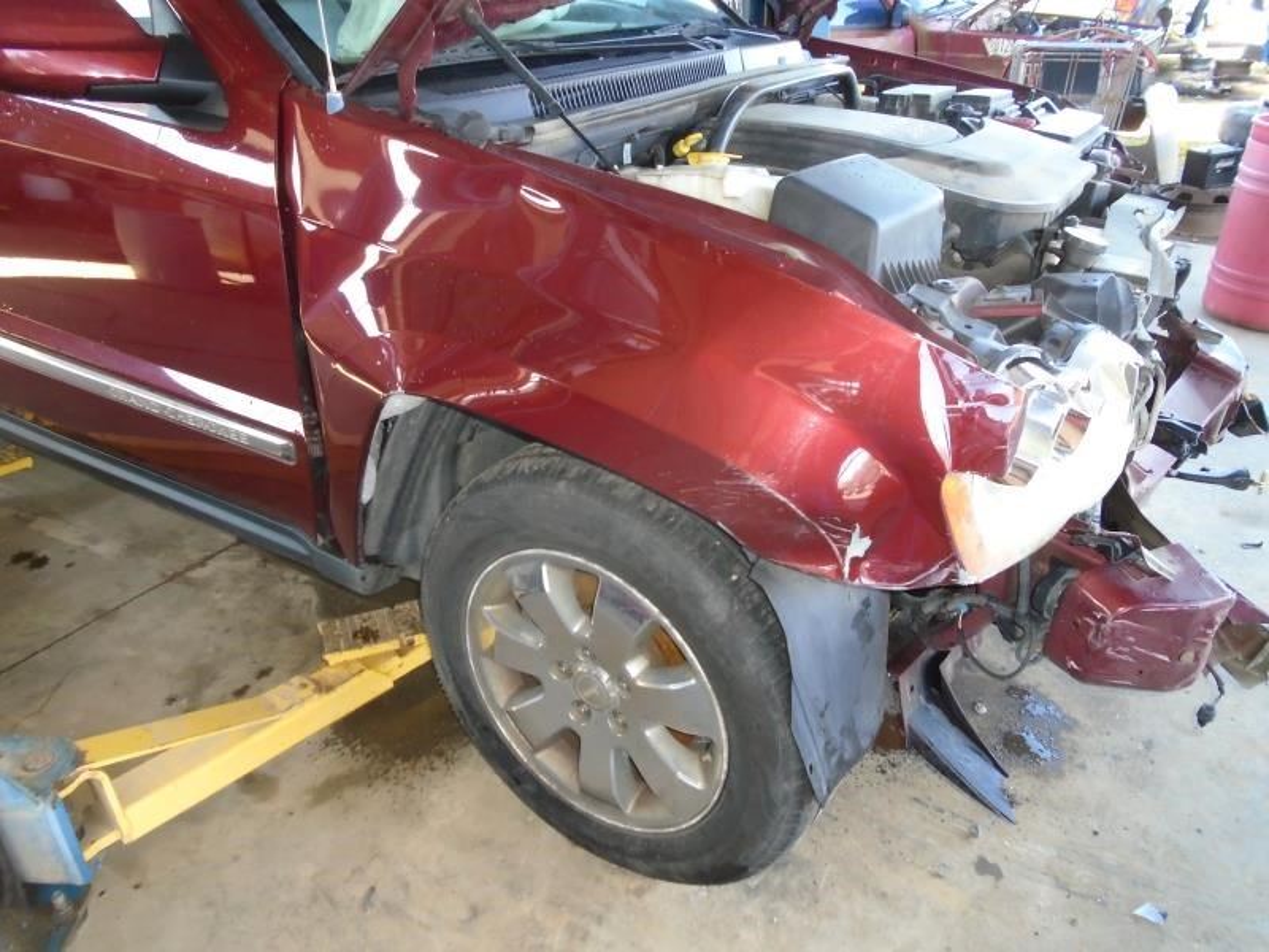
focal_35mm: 26
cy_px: 476
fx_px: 953
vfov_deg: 53.1
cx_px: 634
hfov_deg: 67.3
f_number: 3.2
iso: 250
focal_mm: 4.6
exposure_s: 1/50
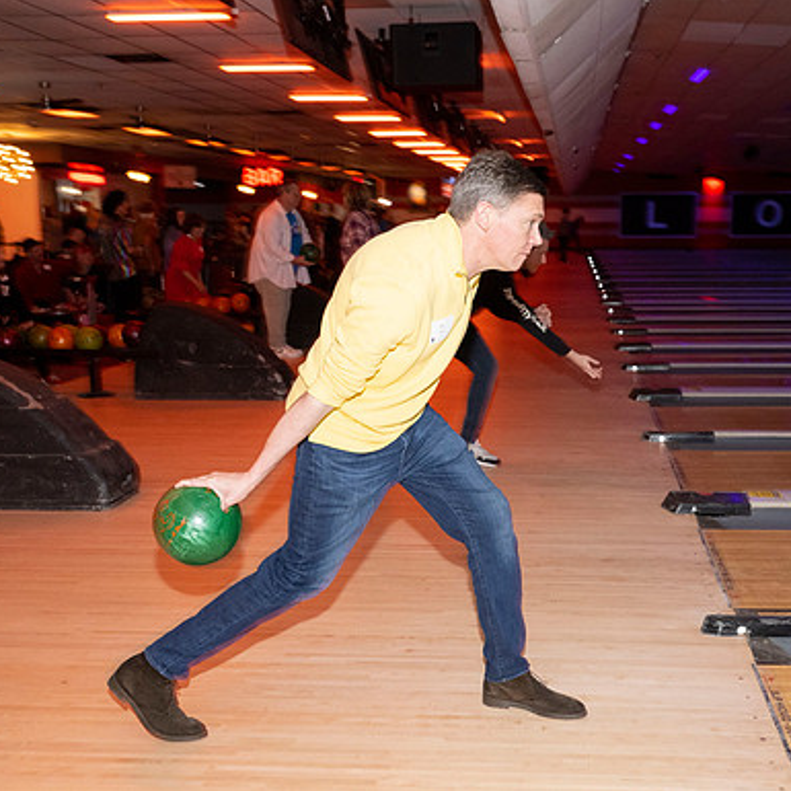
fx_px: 1163
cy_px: 479
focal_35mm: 45
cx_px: 501
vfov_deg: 37.4
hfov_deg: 37.3
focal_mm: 29
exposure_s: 1/100
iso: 2000
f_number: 5.6
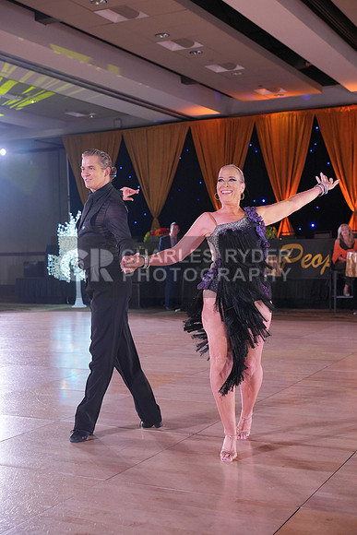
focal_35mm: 50
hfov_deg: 27.0
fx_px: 743
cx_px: 178
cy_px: 268
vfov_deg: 39.6
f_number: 4
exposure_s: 1/400
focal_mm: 50
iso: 2000
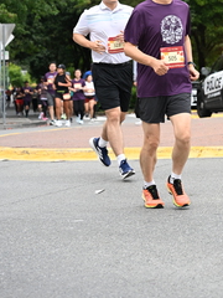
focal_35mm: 132
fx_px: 1134
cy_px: -15
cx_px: 189
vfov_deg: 14.6
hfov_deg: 11.2
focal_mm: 60
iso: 1600
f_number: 4
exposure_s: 1/800
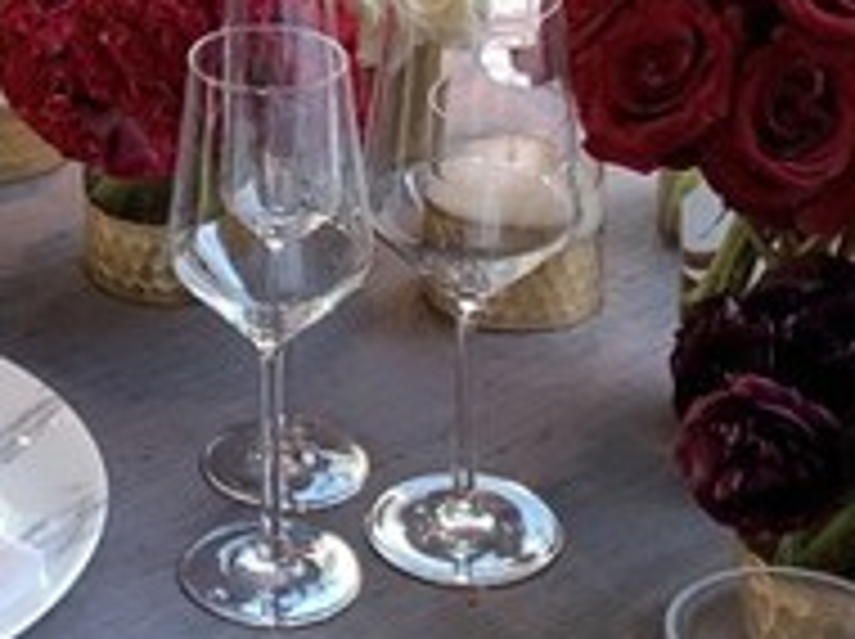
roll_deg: +1.7
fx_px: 3380
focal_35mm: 137
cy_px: -284
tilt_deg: -17.9
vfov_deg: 10.5
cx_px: -18
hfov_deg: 14.2
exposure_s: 1/68
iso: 100
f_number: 1.8
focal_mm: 4.25
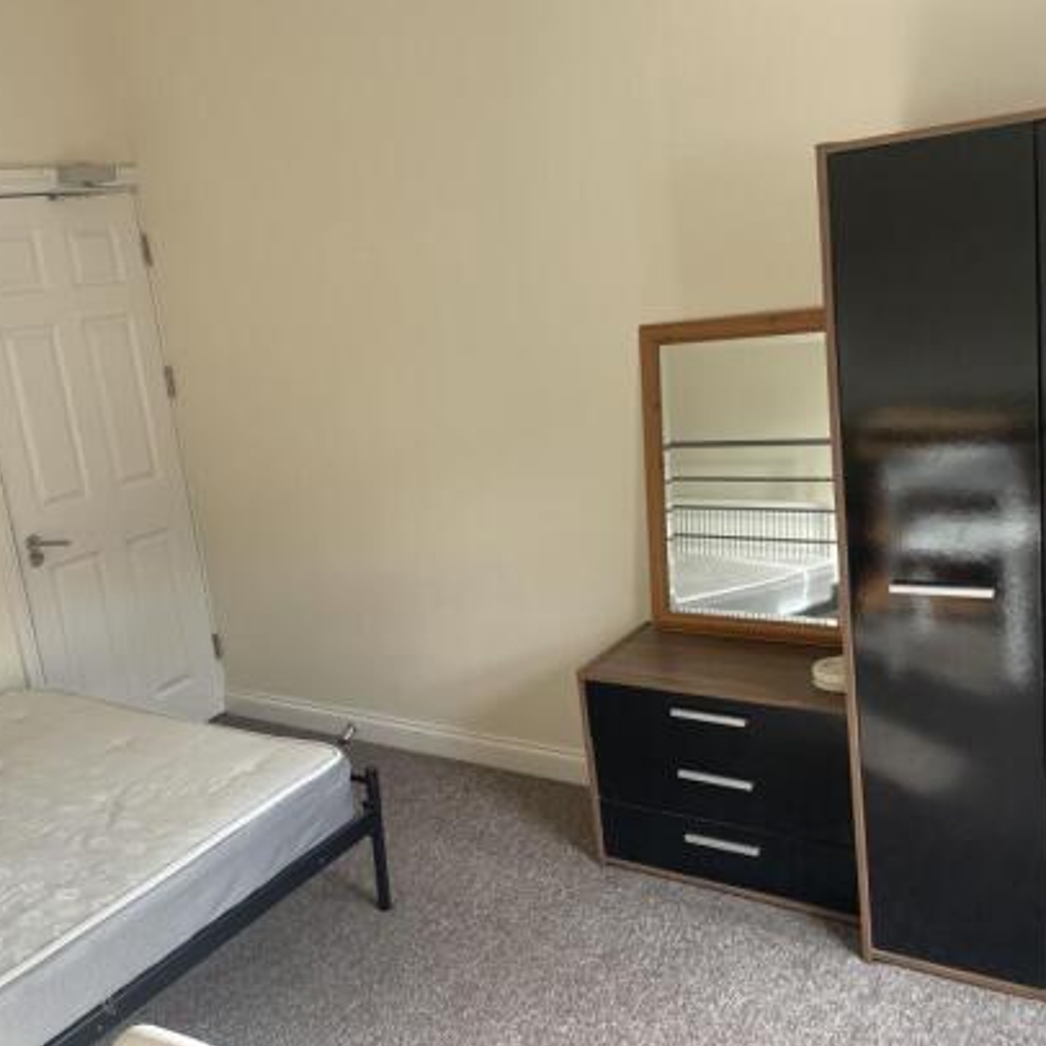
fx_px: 1128
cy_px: 558
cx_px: 403
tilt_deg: -12.5
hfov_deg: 49.3
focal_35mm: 33
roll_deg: +7.7
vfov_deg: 49.7
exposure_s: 1/121
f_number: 1.6
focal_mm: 4.2
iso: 125
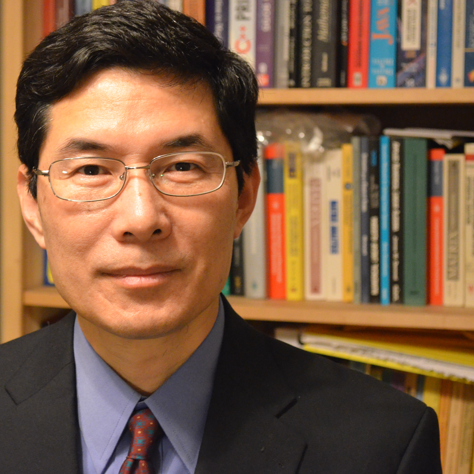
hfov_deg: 19.4
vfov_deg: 19.5
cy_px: 237
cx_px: 154
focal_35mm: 89
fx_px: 1379
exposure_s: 1/30
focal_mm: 46
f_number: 5.3
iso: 4500
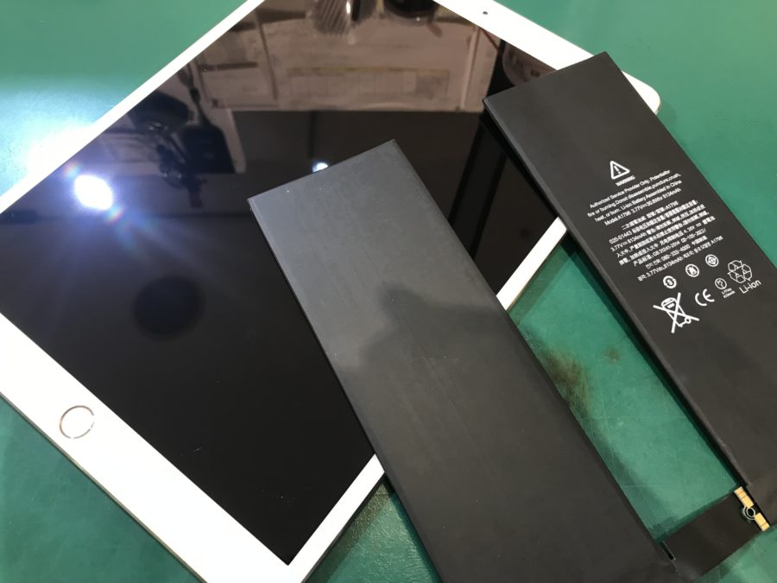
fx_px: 628
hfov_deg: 63.4
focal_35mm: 28
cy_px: 292
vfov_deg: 49.7
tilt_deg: -65.9
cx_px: 388
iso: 32
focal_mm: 3.99
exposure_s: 1/25
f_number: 1.8
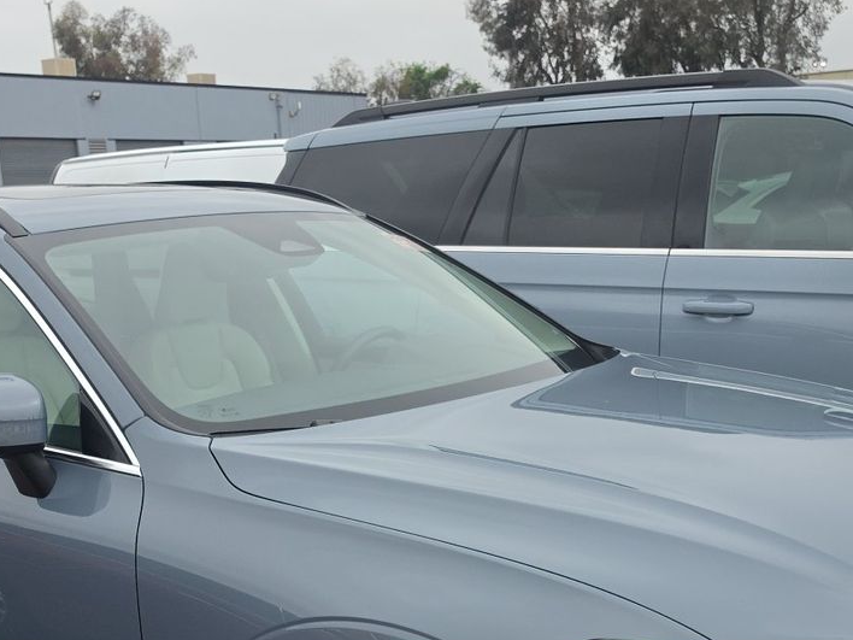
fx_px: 1281
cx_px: 429
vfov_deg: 26.8
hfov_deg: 36.8
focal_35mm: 52
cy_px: 603
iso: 63
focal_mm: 6.5
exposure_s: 1/1863
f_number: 1.4
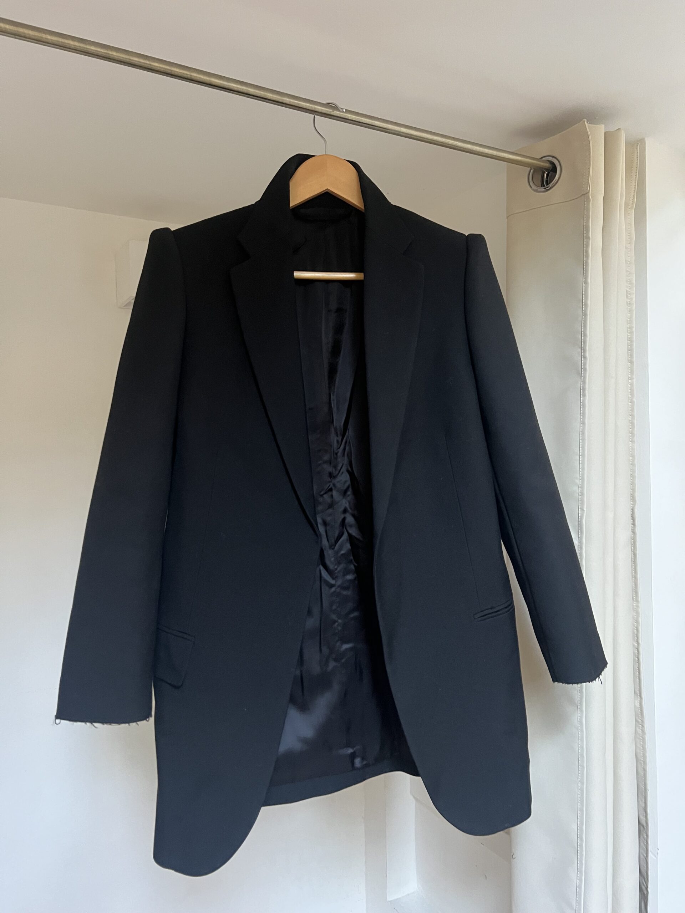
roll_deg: +1.7
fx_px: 686
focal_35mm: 26
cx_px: 342
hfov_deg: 53.1
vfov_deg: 67.3
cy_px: 456
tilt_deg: -0.2
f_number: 1.5
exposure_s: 1/56
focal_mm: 5.7
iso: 500
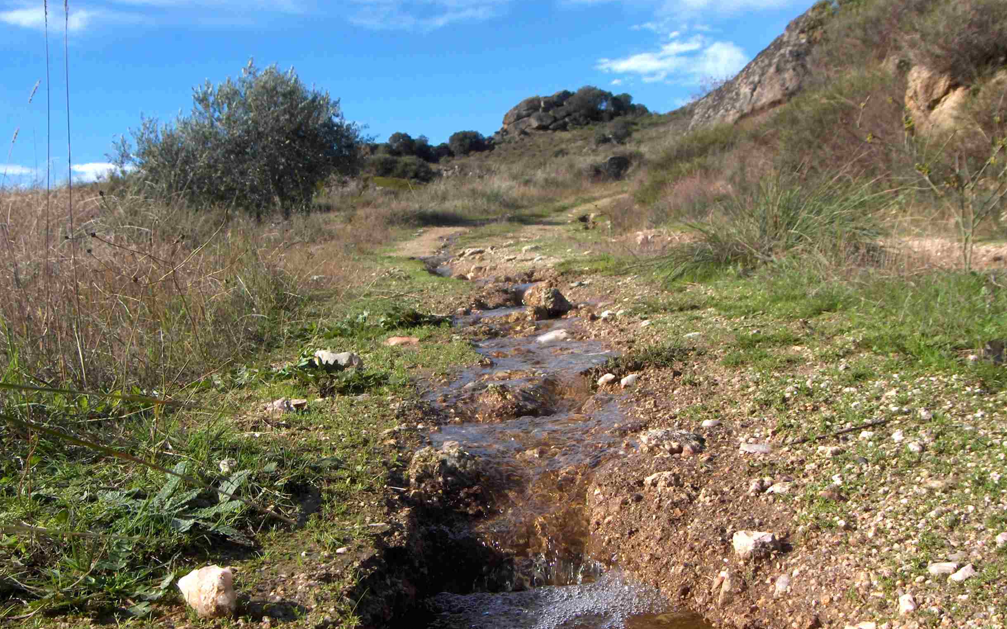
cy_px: 348
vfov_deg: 29.2
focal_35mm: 44
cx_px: 489
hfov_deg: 45.3
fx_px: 1207
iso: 100
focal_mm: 8
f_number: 4.8
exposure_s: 1/568
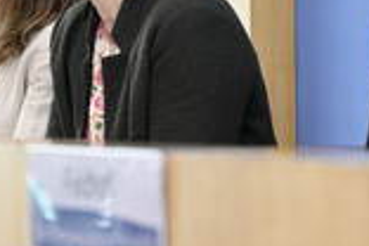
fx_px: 2726
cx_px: 86
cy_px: -90
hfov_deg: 7.7
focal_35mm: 266
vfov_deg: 5.1
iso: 2500
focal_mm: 92
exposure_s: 1/640
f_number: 6.3
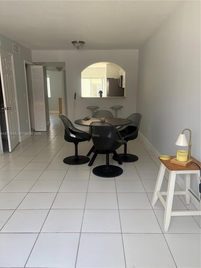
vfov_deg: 67.3
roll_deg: +0.6
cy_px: 134
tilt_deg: -11.1
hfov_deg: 53.1
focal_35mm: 26
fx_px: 201
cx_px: 100
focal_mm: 5.96
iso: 250
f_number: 1.6
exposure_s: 1/60
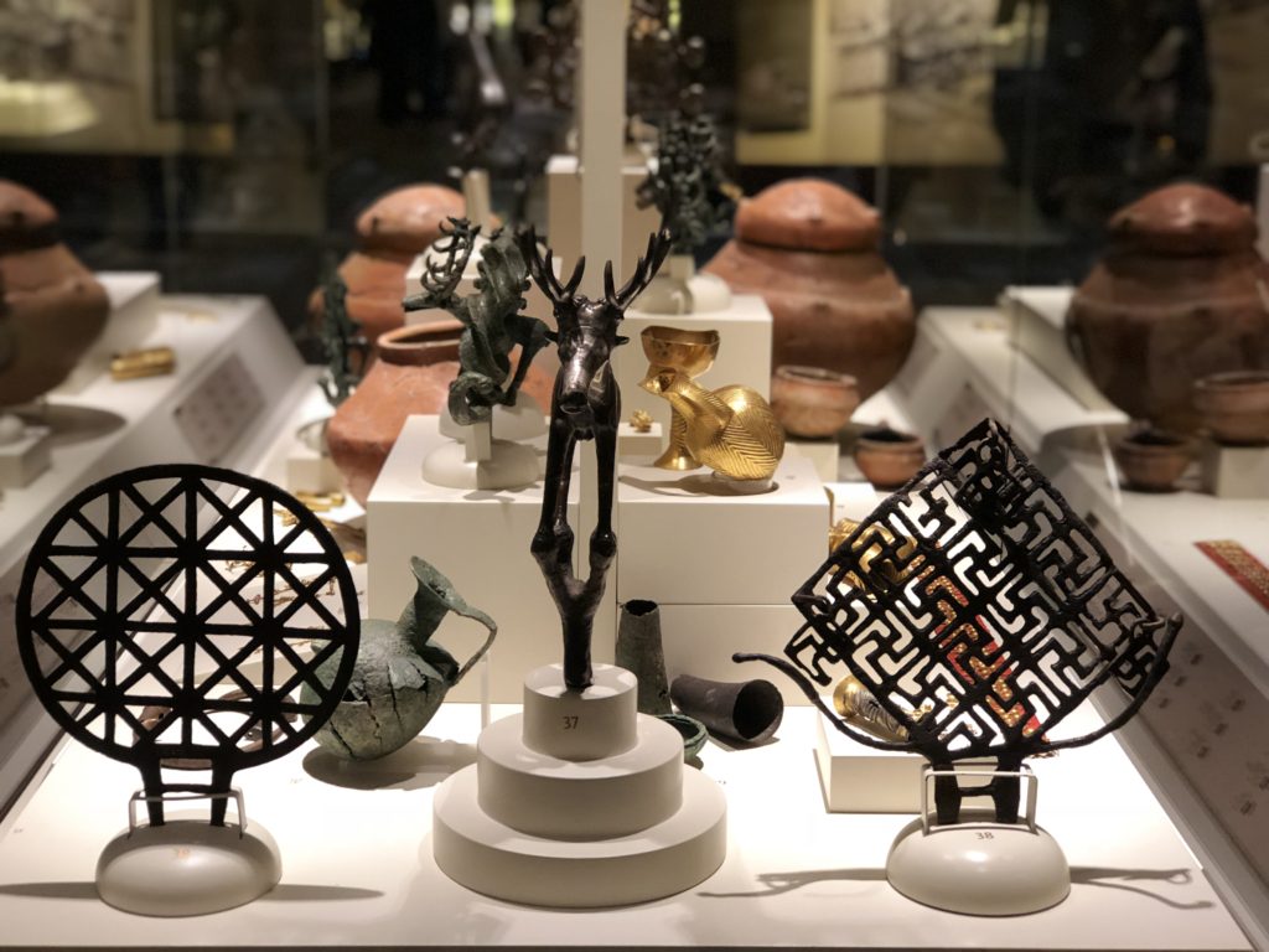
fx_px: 2090
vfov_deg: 25.7
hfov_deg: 33.8
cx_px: 634
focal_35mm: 57
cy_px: 476
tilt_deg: -12.6
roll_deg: -0.2
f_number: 2.8
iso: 320
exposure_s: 1/33
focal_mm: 6.6
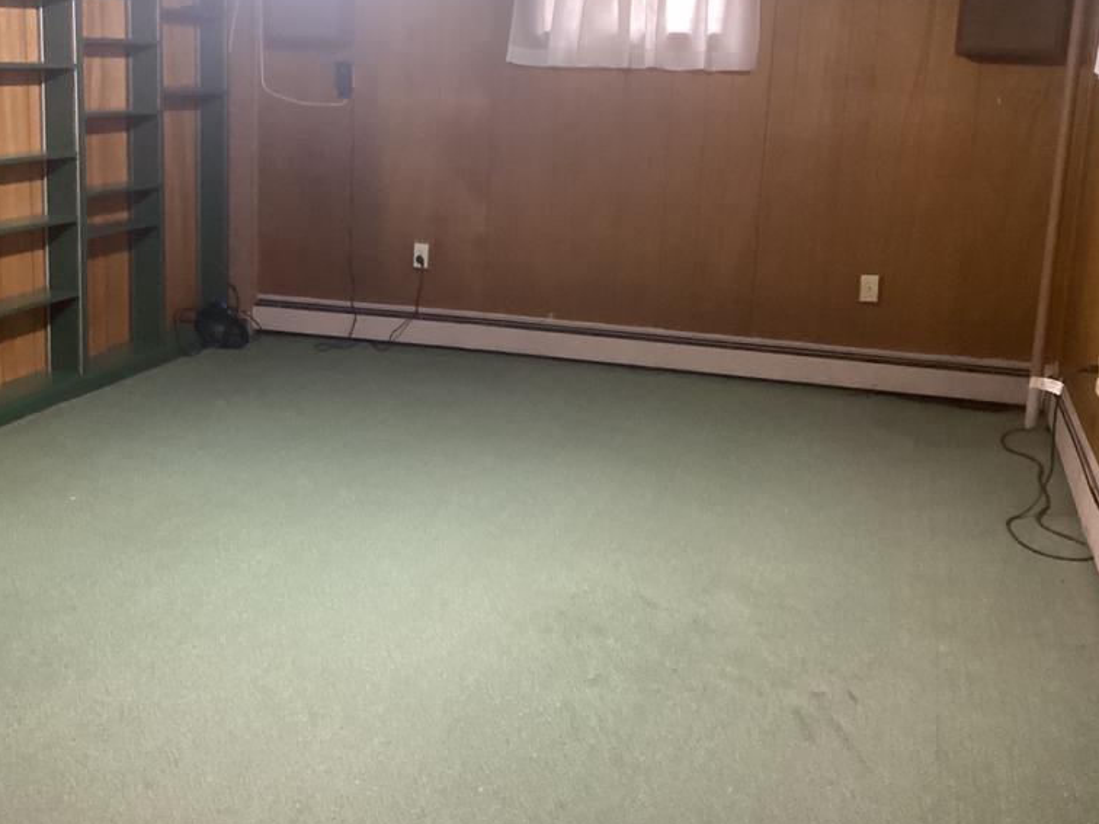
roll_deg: -1.9
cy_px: 308
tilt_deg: -10.9
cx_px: 436
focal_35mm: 42
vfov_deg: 34.2
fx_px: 1333
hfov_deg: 44.5
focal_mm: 3.3
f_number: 2.4
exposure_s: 1/40
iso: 400
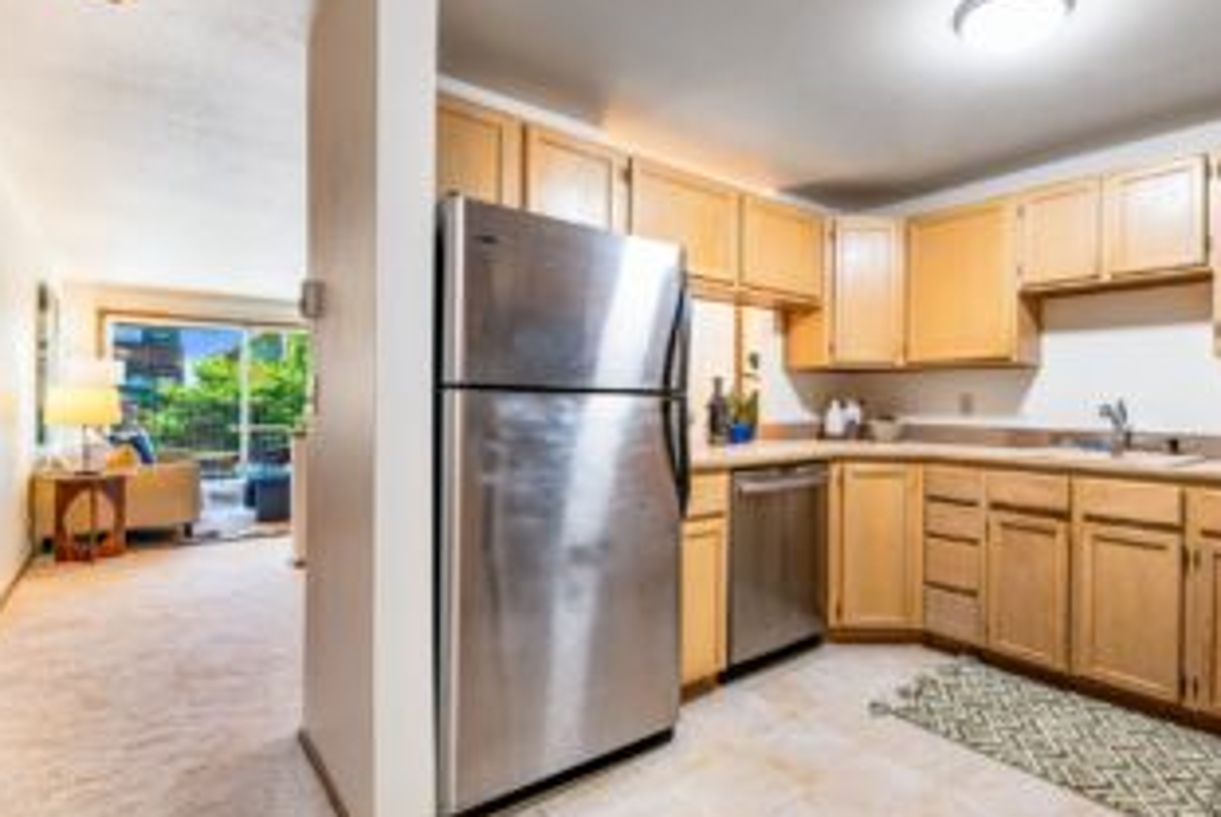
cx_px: 766
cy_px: 414
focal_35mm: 18
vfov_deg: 67.5
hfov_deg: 88.1
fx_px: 611
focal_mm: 14
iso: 200
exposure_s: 1/40
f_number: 5.6
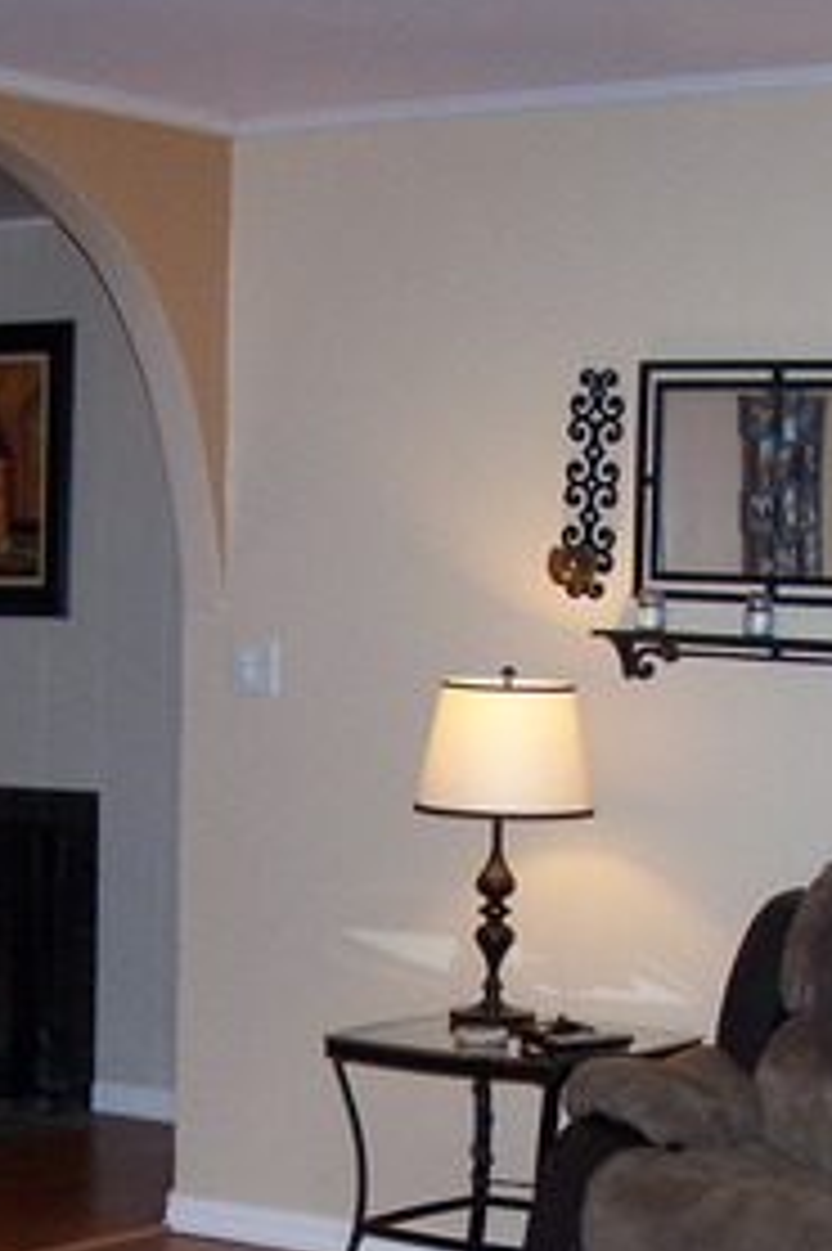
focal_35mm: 91
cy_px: 1058
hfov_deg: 15.0
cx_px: 378
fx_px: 3158
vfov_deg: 22.0
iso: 140
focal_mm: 6.3
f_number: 2.8
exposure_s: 1/60
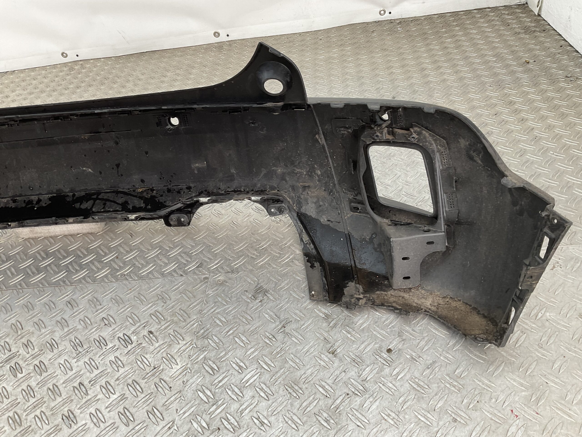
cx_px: 291
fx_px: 488
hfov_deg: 61.7
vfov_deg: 48.2
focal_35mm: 29
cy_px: 218
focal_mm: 3
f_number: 1.8
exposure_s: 1/120
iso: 32
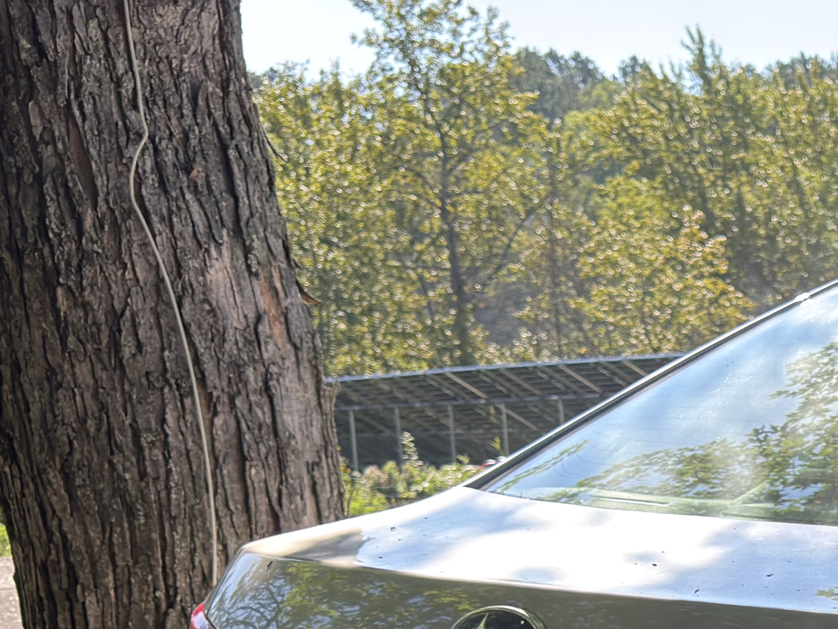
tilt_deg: -11.6
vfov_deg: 14.9
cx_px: 1137
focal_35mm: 93
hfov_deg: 19.2
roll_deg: +0.3
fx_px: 2252
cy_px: 911
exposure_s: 1/1159
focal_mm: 6.76
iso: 80
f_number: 1.78
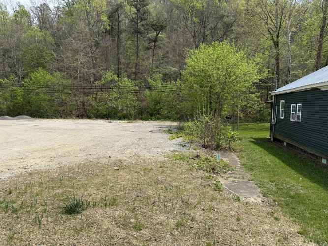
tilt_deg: -3.8
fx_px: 227
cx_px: 164
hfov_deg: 71.6
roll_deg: -1.4
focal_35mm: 24
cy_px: 123
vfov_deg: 56.8
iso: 80
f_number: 1.78
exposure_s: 1/3425
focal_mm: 6.76
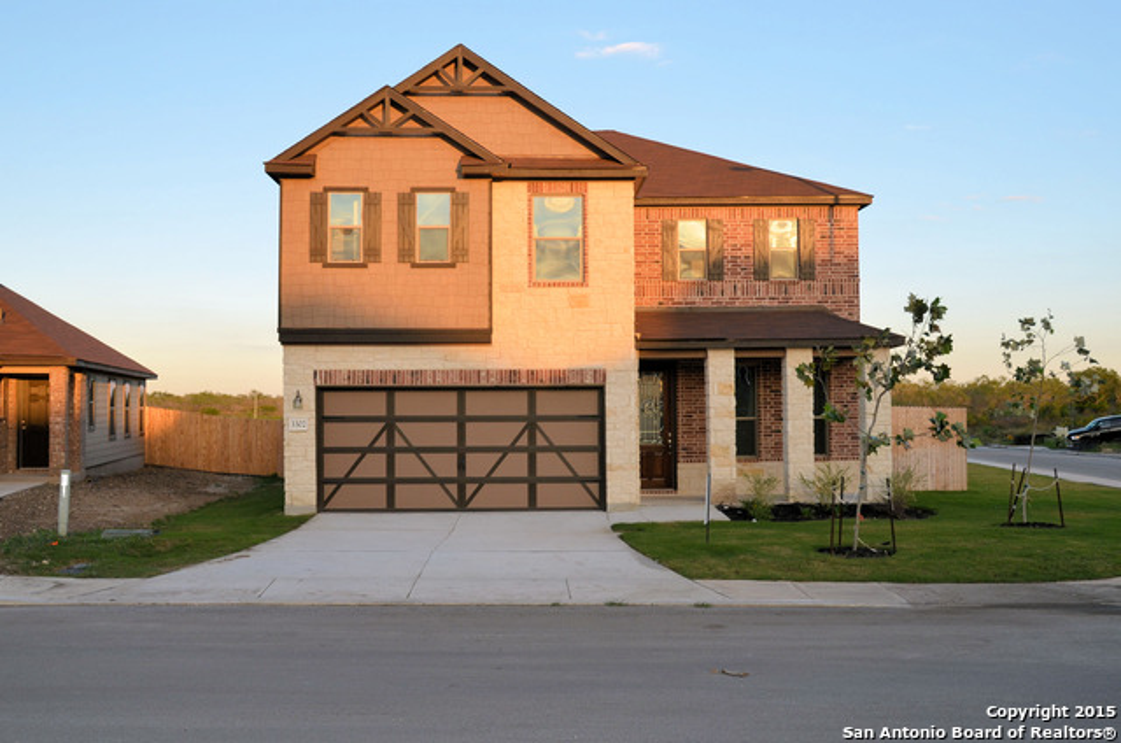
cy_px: 372
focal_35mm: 36
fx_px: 1119
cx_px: 560
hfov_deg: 53.2
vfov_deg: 36.7
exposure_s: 1/125
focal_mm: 24
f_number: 5.6
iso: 200
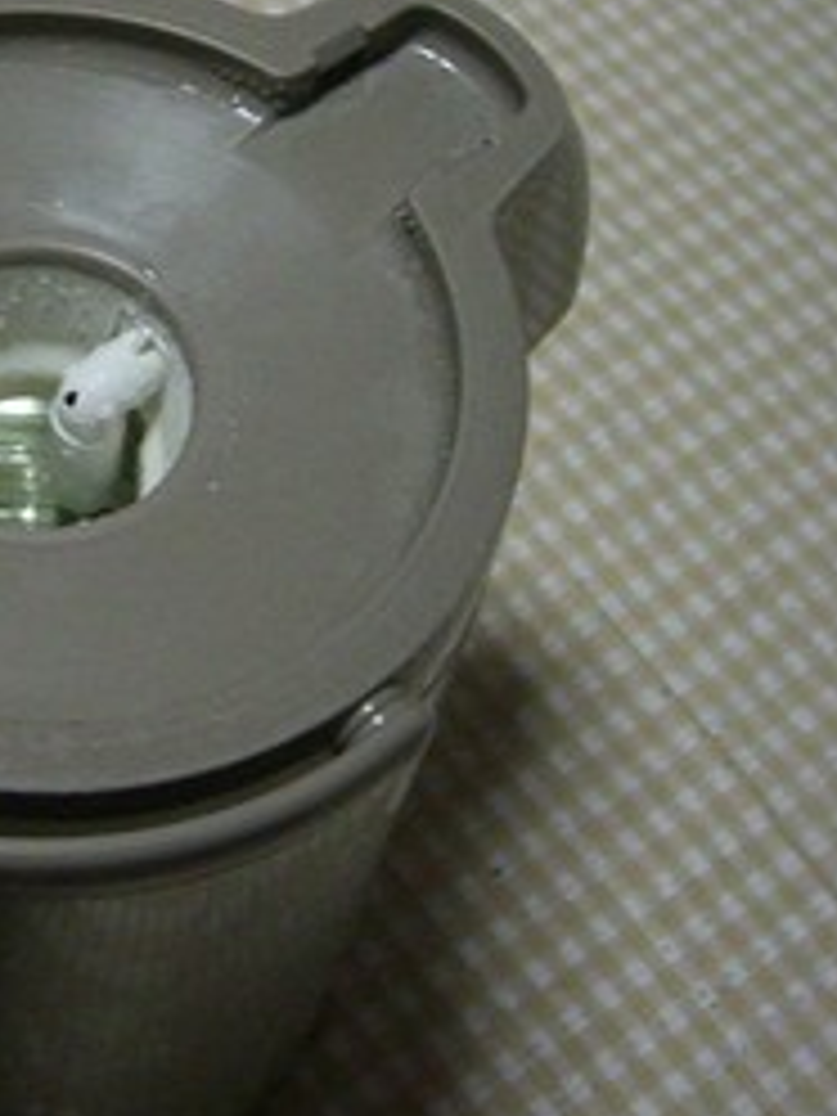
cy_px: 400
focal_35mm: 69
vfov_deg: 28.0
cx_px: -4
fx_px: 2225
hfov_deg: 20.6
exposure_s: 1/50
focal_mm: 7.9
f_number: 2.8
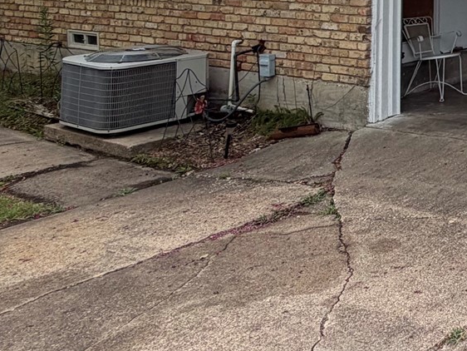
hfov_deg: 26.7
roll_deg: +0.1
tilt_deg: +1.3
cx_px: 704
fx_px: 688
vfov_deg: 25.4
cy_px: -82
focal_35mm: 51
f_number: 2.2
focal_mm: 2.22
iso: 40
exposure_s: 1/672
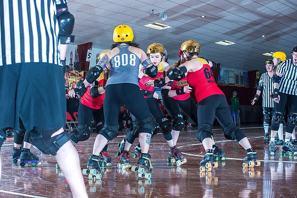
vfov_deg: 19.5
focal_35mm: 70
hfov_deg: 28.8
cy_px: 99
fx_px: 578
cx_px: 148
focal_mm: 70
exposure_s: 1/160
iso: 800
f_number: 7.1
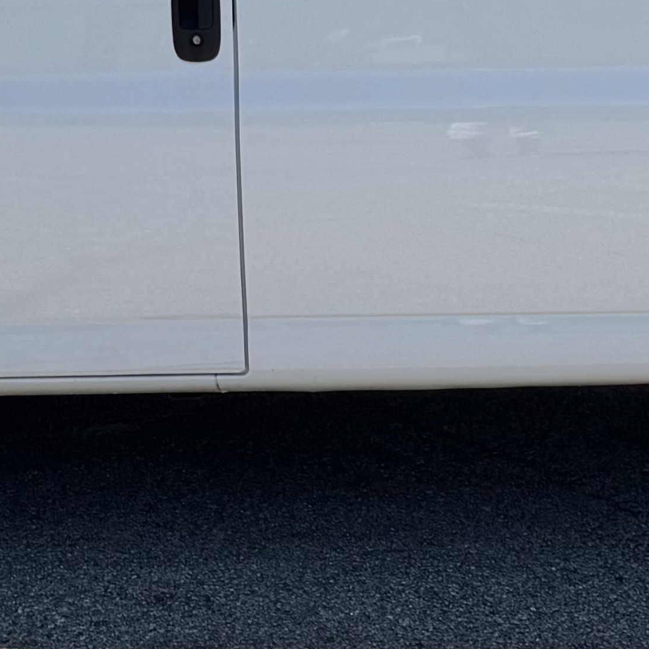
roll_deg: +1.8
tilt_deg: -10.8
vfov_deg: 15.8
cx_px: 577
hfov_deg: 15.7
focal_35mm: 110
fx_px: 2333
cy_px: 188
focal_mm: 6.76
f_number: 1.78
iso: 80
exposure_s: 1/3597
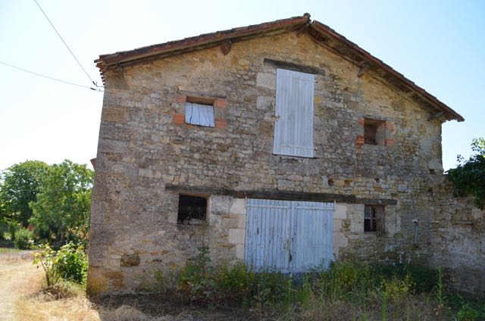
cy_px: 160
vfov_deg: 47.7
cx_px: 242
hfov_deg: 67.5
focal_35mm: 27
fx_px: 363
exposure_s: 1/200
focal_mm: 18
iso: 100
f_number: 7.1
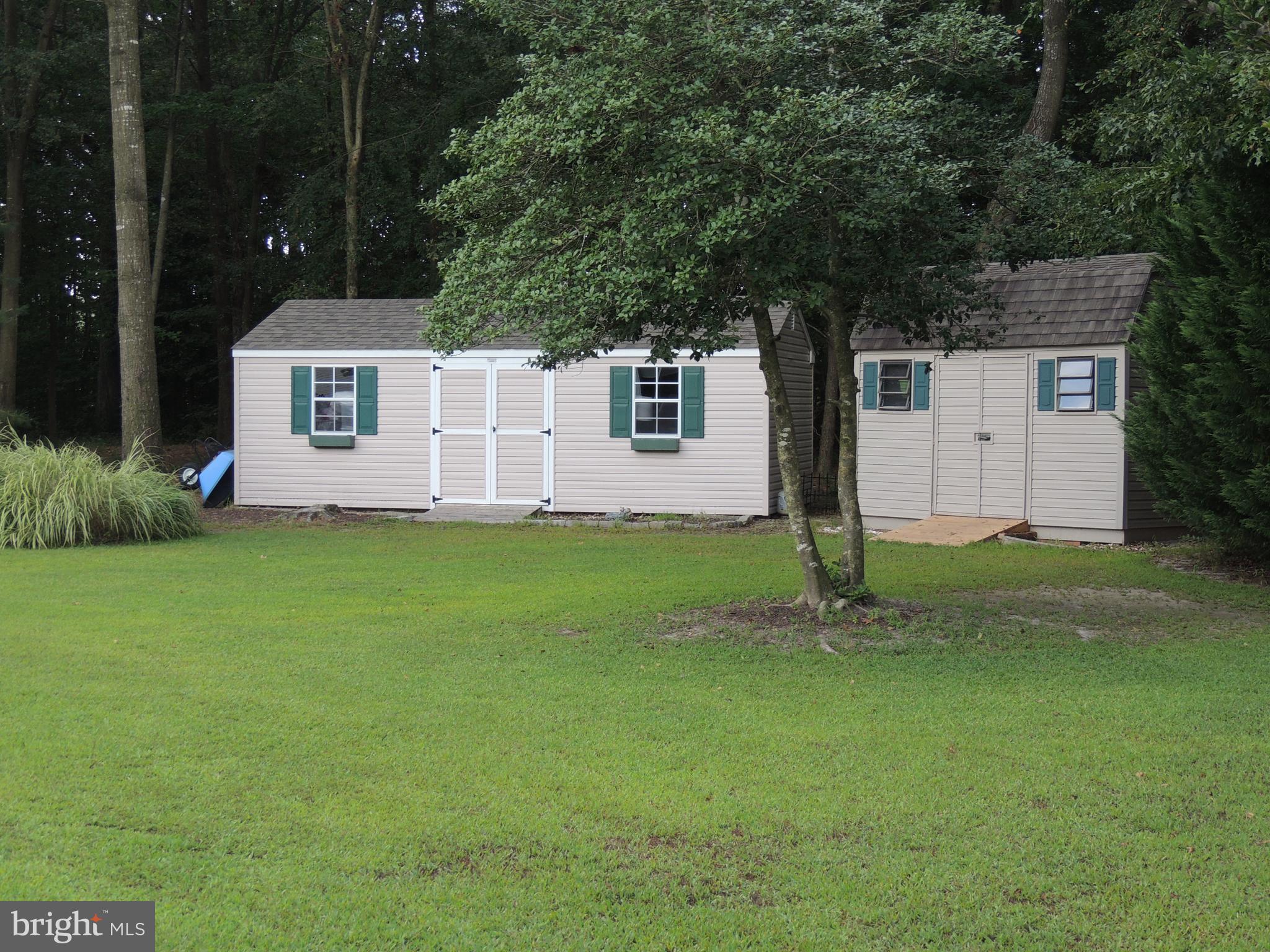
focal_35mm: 50
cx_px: 635
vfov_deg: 29.1
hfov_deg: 38.2
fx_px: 1834
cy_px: 476
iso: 100
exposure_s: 1/125
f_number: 3.6
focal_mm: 8.9
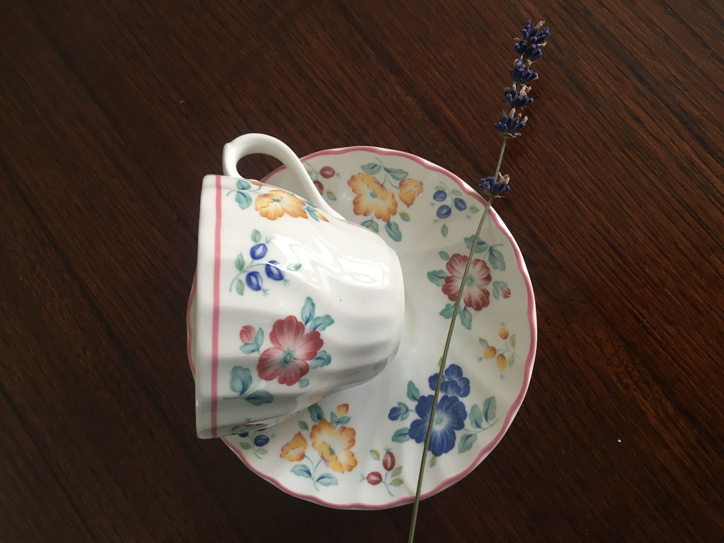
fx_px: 607
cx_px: 362
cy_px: 272
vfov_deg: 48.2
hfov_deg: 61.7
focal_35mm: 29
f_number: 2.2
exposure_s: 1/33
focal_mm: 4.15
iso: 80
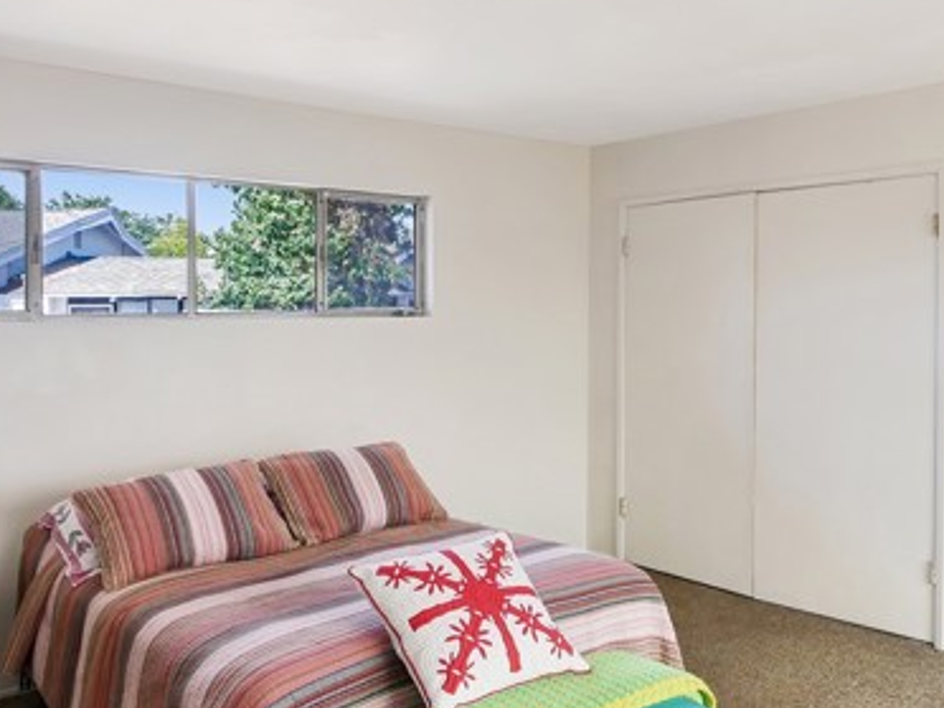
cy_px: 490
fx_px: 845
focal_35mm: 31
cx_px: 576
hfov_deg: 57.8
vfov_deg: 44.6
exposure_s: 1/60
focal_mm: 9
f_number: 4
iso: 200
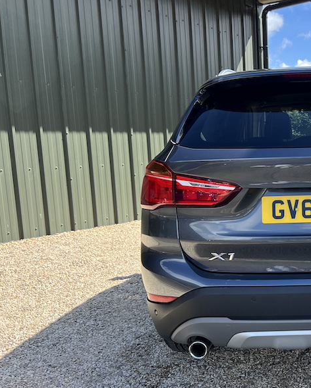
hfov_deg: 31.6
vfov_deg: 42.8
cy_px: 213
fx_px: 495
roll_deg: +1.7
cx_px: 327
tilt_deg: -8.0
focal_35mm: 43
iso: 50
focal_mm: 5.7
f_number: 1.5
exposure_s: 1/957
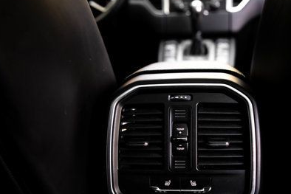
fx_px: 315
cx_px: 179
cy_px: 146
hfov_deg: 49.1
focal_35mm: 39
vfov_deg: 33.5
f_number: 2.8
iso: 1600
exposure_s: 1/200
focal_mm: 24
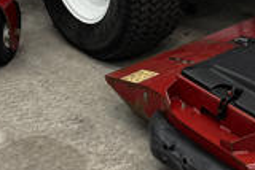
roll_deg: +0.8
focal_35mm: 125
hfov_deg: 16.4
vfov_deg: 10.4
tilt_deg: -16.2
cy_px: -130
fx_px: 886
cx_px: 156
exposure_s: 1/120
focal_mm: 6.76
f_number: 1.78
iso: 100
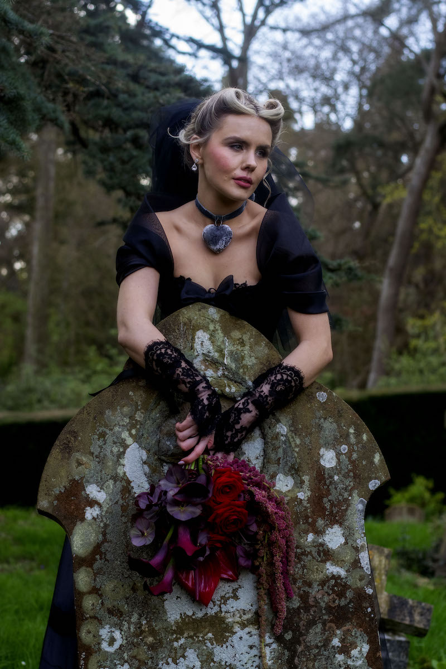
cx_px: 223
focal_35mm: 75
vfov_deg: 27.0
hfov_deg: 18.2
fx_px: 1394
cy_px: 334
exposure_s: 1/640
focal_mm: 50
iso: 400
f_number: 4
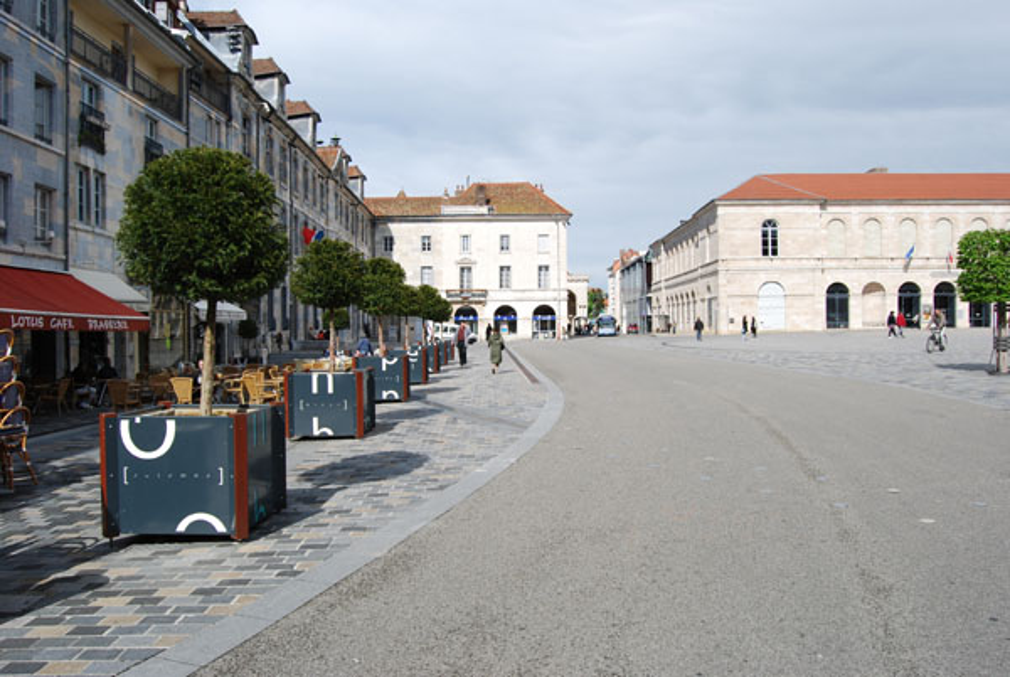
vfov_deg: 48.1
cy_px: 338
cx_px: 505
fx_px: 759
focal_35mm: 27
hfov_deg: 67.3
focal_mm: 18
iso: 100
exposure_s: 1/250
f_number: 8
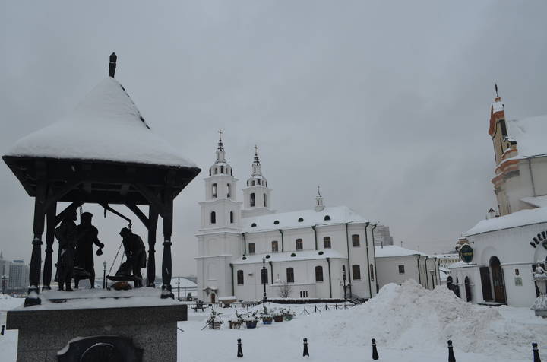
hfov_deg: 67.5
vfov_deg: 47.7
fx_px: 409
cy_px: 181
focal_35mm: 27
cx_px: 274
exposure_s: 1/100
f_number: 9
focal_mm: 18
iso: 400
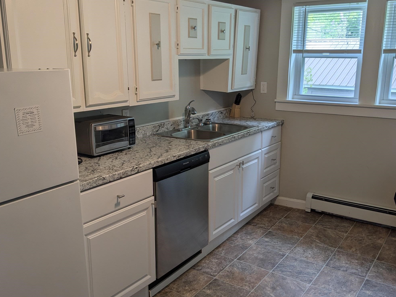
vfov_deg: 40.7
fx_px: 400
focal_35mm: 35
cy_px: 154
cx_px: 206
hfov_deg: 52.6
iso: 60
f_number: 1.73
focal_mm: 4.38
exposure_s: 1/120
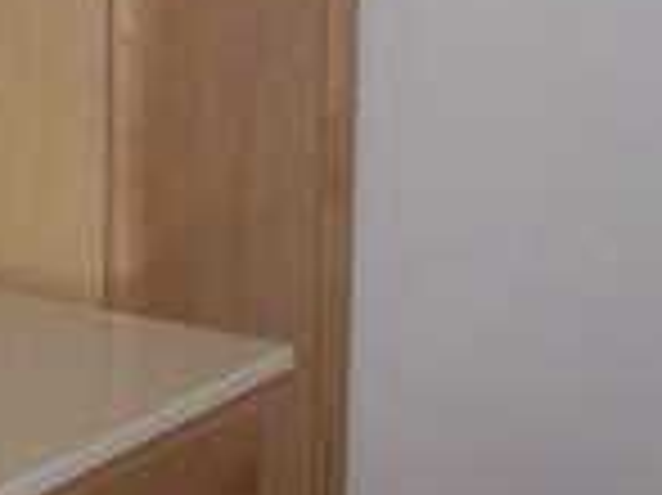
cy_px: -207
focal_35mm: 157
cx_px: -176
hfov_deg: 12.2
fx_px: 3000
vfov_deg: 9.2
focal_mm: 6
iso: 200
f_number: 2.7
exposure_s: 1/64
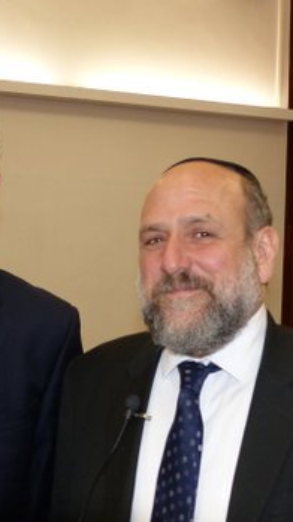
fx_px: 1079
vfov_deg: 27.2
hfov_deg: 15.4
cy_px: 257
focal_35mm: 78
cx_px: 78
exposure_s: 1/50
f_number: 2.8
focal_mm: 9.4
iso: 320
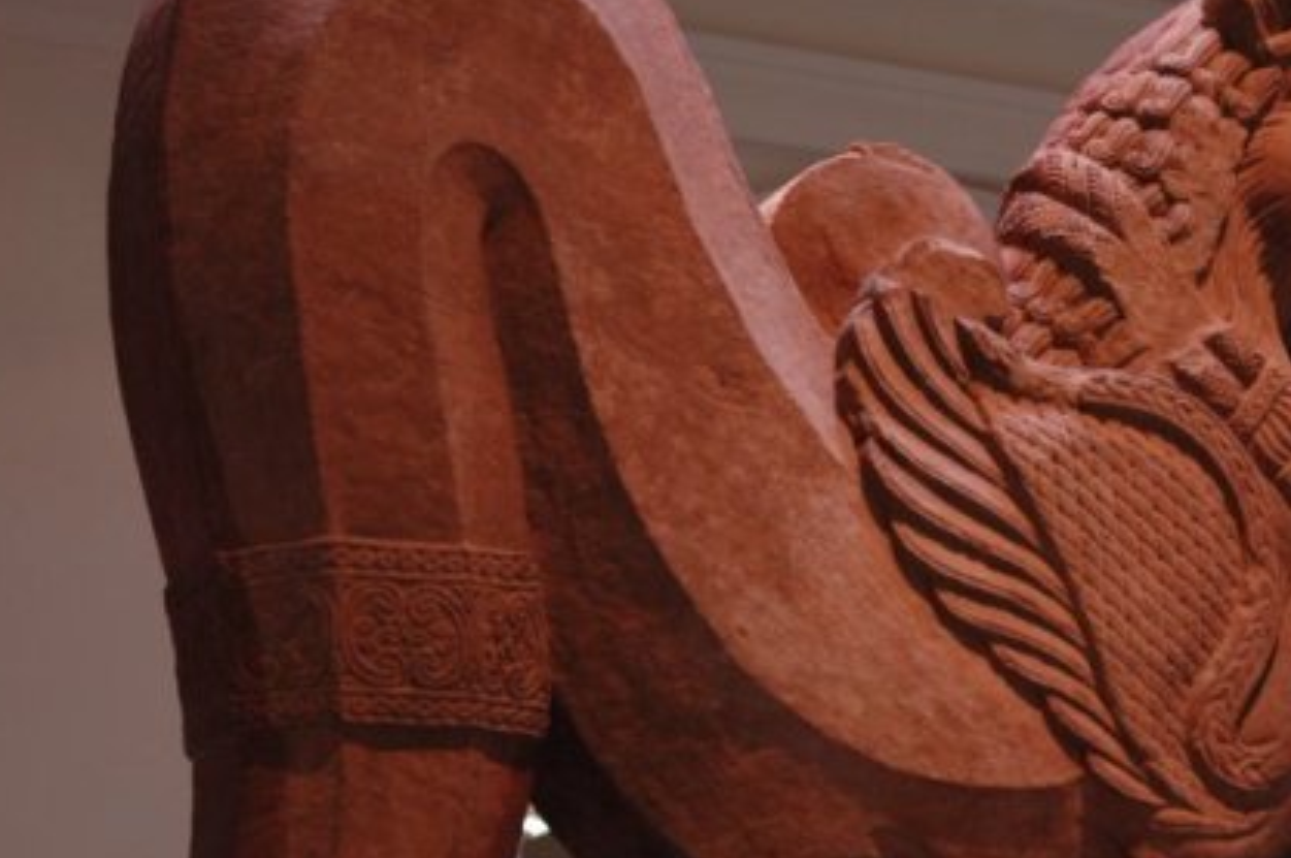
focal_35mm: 104
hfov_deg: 19.6
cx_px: 827
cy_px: 514
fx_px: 3725
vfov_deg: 13.1
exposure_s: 1/15
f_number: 4.5
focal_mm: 40
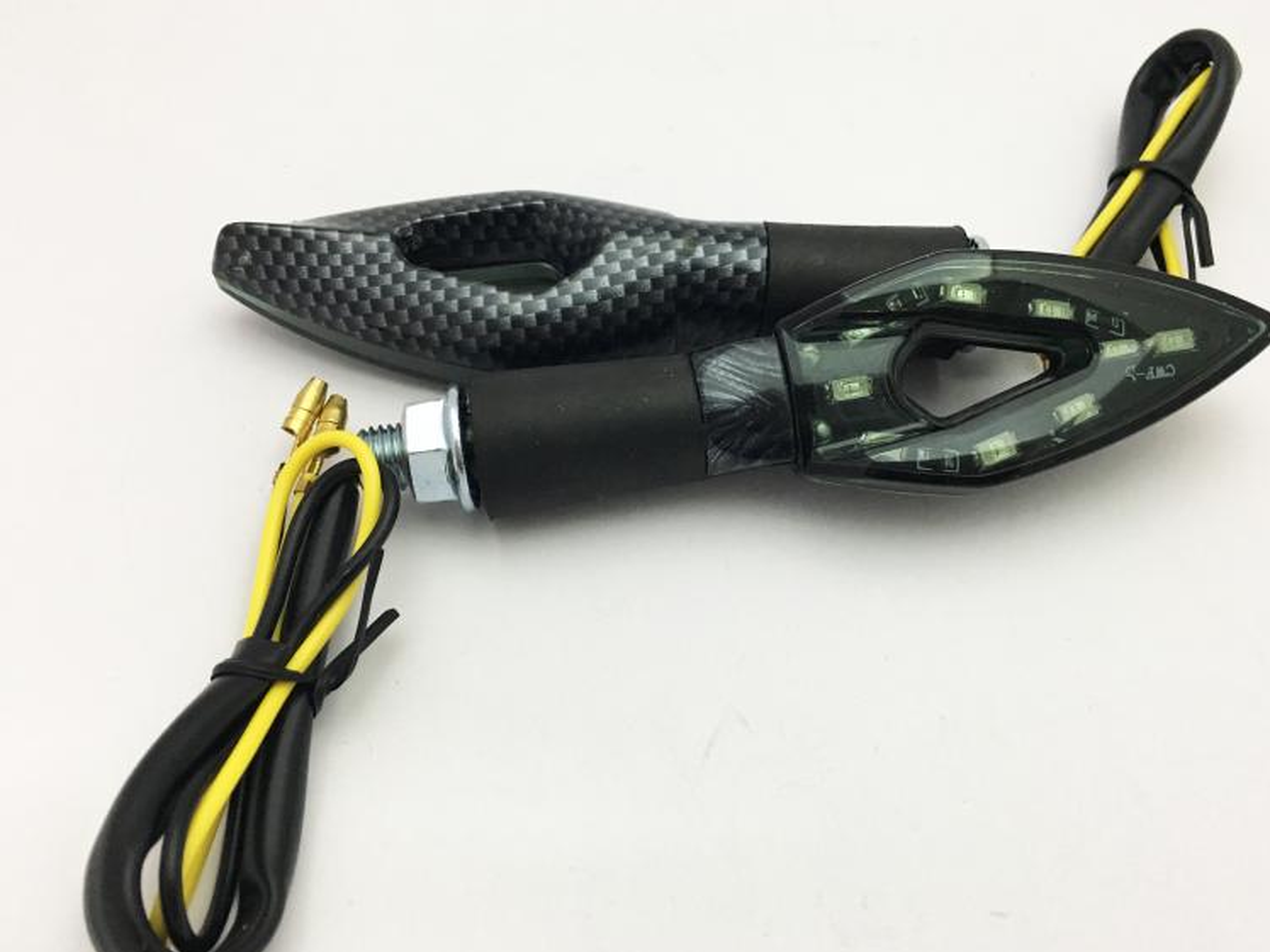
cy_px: 468
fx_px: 1137
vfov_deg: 45.4
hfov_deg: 58.3
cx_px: 677
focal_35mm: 31
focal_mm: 4.15
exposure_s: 1/30
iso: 160
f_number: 2.2
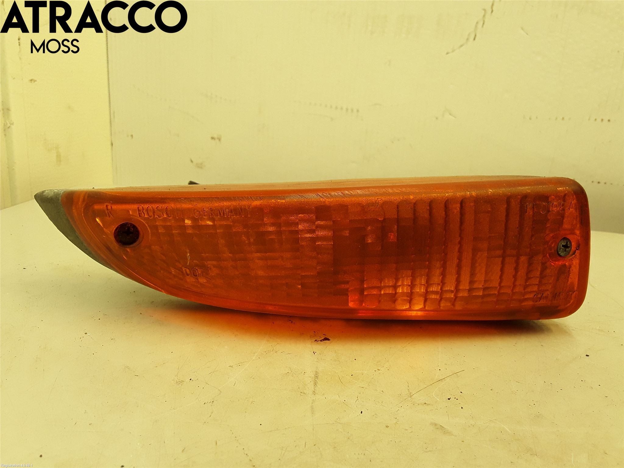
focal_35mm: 28
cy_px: 234
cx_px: 312
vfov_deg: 49.7
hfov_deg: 63.4
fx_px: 505
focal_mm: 2.91
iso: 50
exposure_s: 1/100
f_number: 1.9
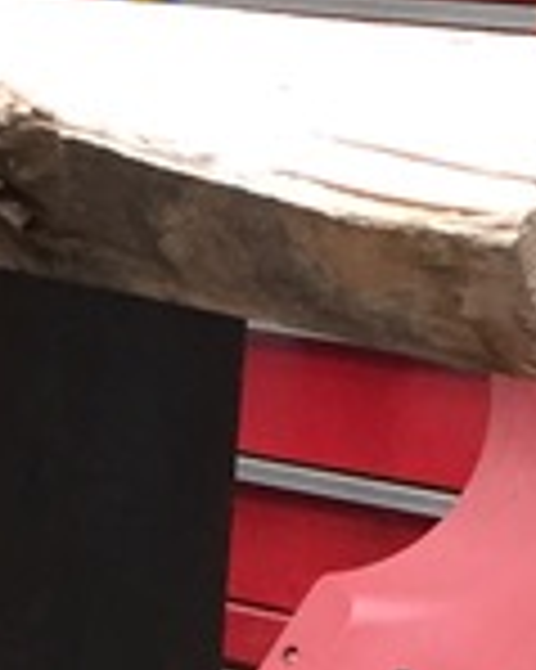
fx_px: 3871
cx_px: 86
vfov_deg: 9.3
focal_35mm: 195
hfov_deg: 7.9
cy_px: 1286
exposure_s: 1/30
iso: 50
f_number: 2.2
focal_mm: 4.15
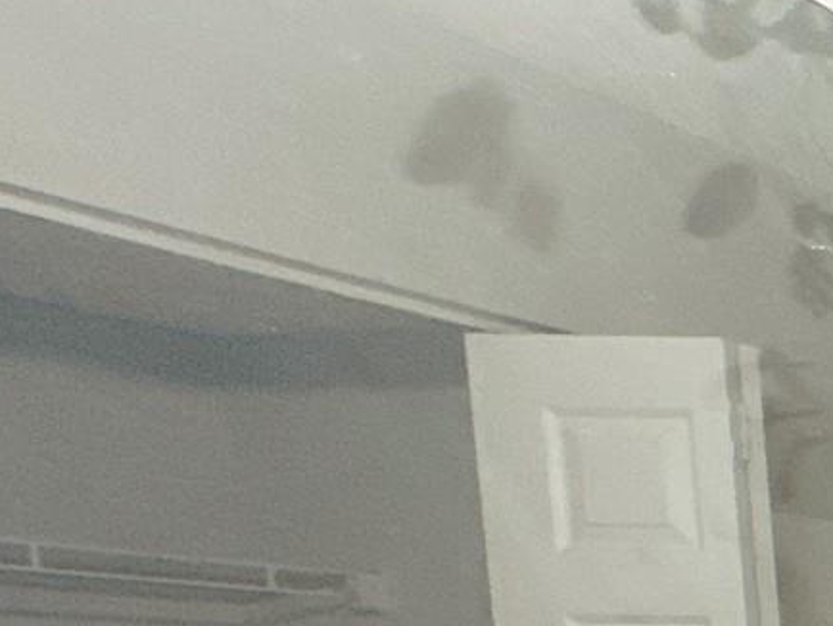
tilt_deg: -6.0
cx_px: 1917
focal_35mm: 66
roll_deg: -0.6
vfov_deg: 19.5
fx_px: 1589
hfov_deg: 16.0
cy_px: 933
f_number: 2.2
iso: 200
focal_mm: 2.22
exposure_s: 1/60
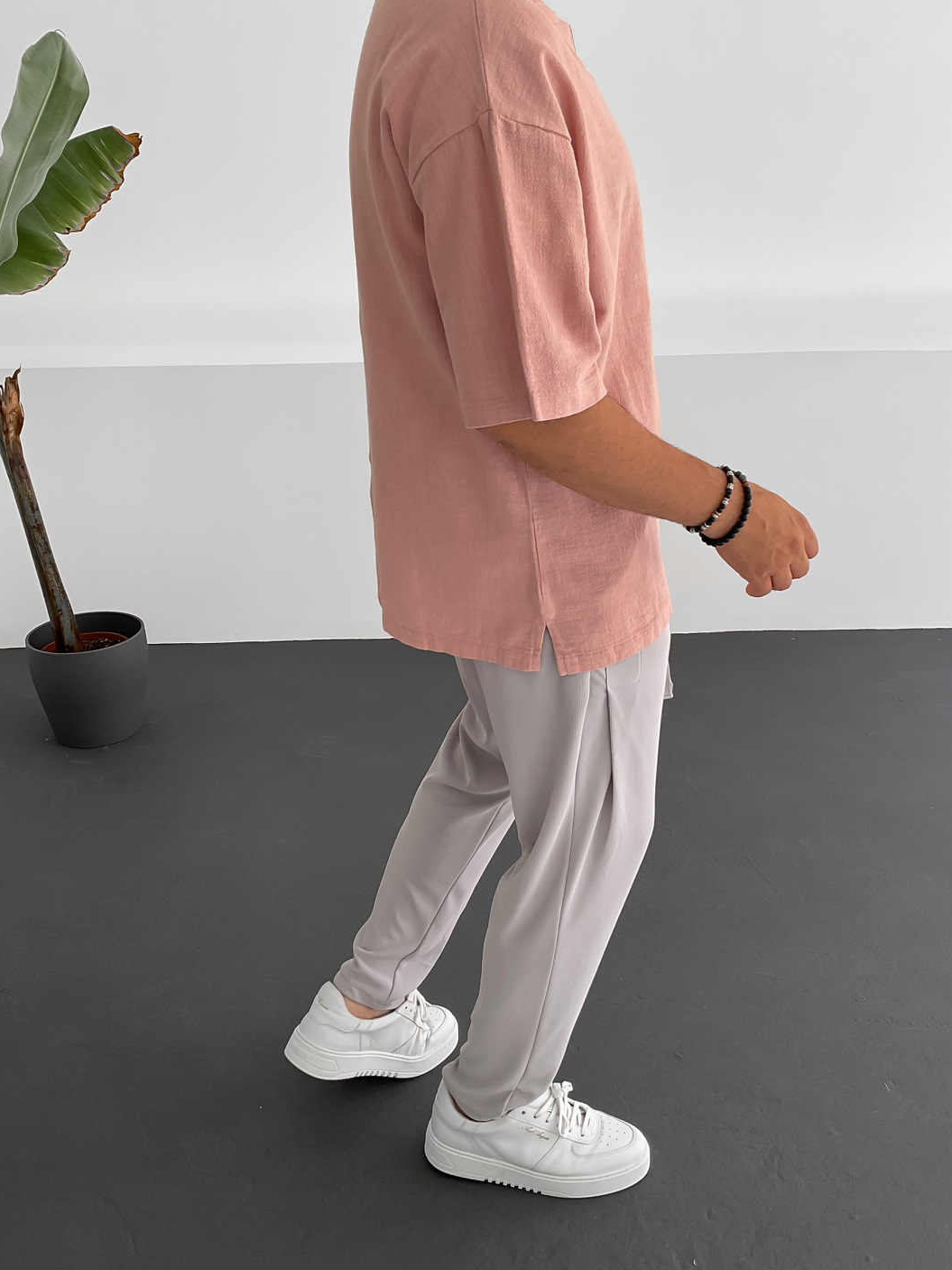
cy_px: 570
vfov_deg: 55.2
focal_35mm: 33
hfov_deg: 42.9
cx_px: 510
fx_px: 1210
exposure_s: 1/120
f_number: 1.8
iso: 25
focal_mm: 3
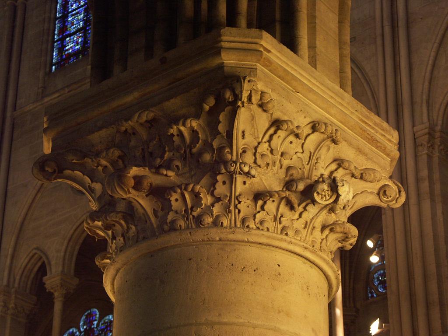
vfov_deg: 13.2
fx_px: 1450
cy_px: 168
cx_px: 224
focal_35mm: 112
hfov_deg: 17.6
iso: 200
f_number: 3.5
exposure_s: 1/6
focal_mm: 28.61
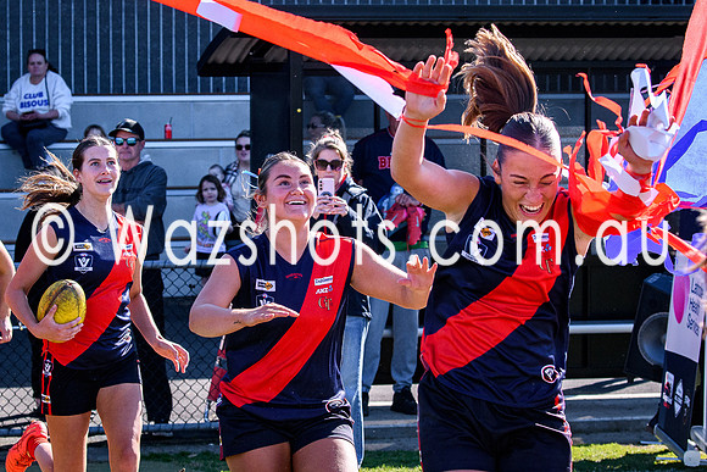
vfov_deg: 8.5
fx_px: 3190
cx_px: 307
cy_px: 229
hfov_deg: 12.6
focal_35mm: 162
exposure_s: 1/1600
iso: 560
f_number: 5.6
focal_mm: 70
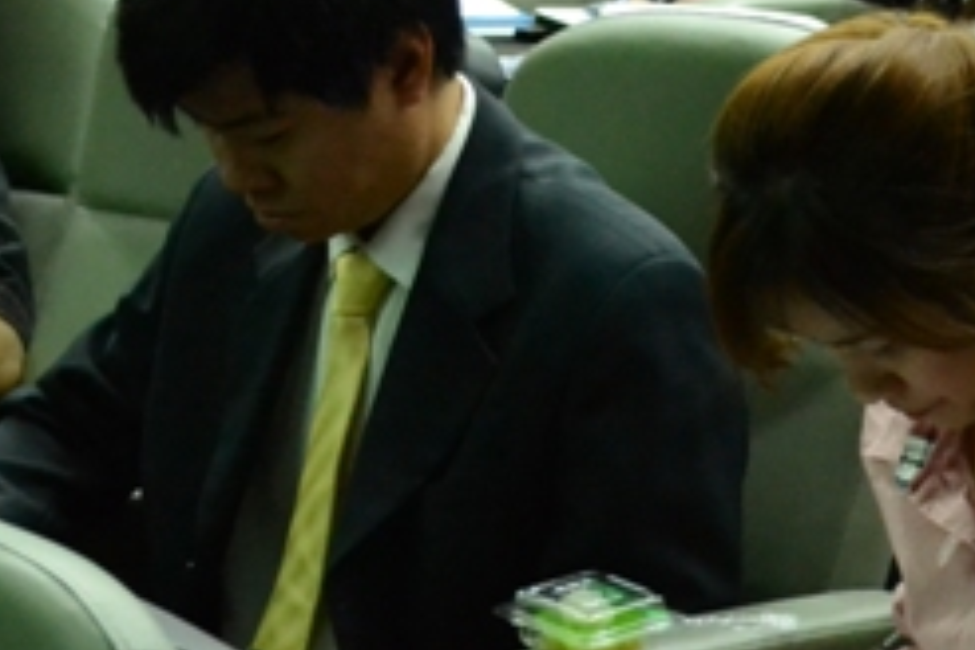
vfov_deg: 7.9
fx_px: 4712
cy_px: 127
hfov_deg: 11.6
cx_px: 1118
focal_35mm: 174
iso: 3200
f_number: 5
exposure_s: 1/30
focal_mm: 38
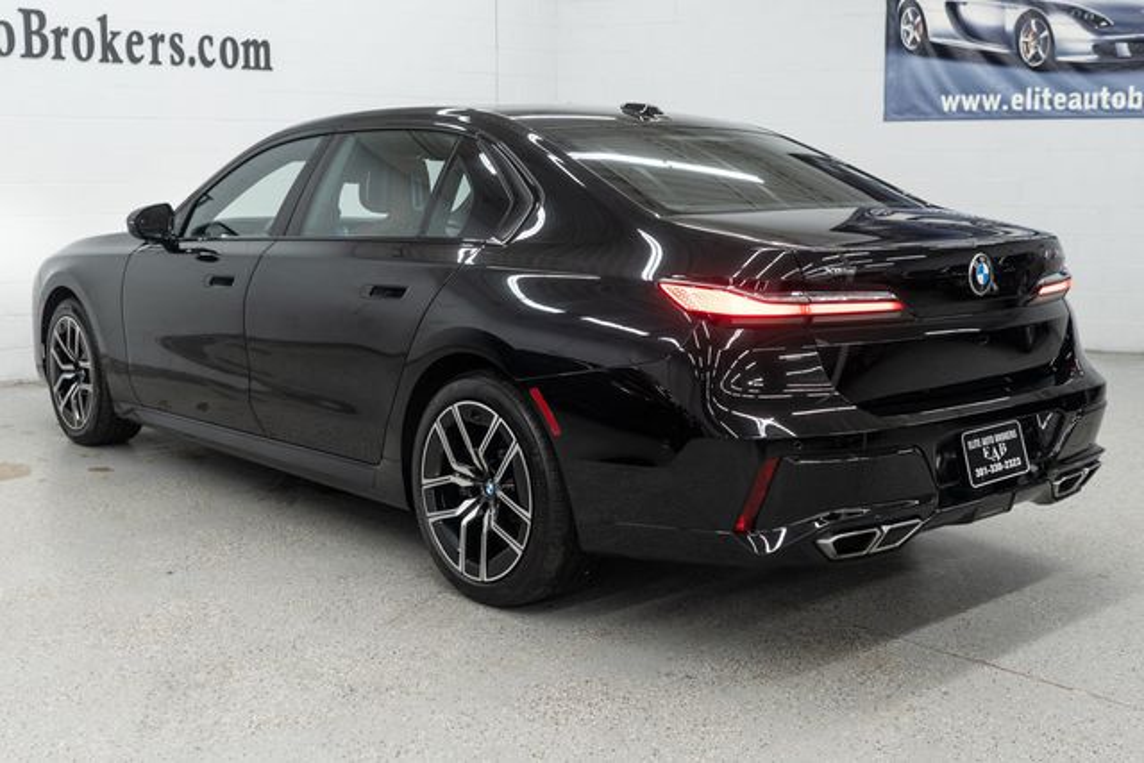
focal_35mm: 42
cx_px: 572
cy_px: 382
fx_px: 1335
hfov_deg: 46.4
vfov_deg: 31.9
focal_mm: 28
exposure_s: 1/40
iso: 200
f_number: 3.2
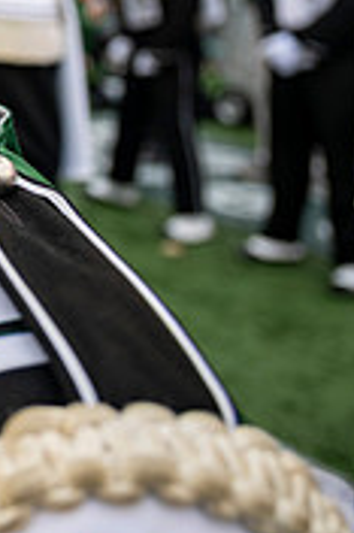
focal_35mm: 79
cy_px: -47
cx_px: -399
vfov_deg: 24.1
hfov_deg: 13.9
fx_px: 1167
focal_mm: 24
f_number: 2.8
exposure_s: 1/500
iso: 160
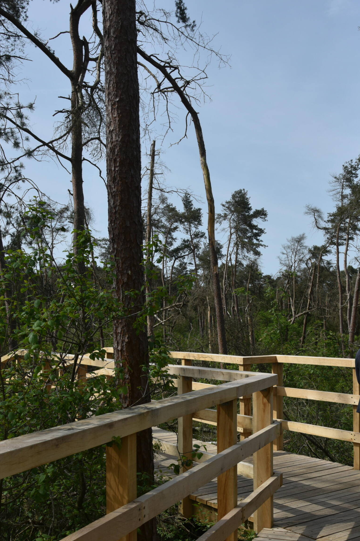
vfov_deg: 48.4
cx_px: 216
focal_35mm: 40
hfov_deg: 33.3
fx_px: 600
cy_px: 295
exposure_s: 1/400
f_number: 10
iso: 200
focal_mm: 24
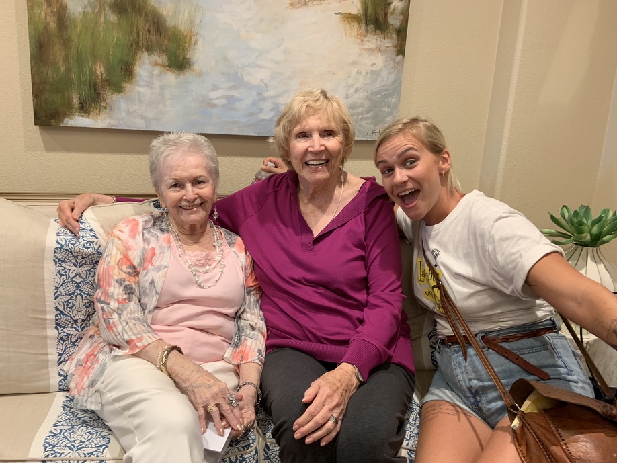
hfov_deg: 61.6
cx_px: 304
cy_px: 251
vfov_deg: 48.2
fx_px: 517
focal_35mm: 29
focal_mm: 4.25
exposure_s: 1/59
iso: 160
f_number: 1.8
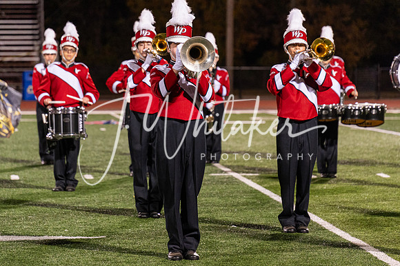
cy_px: 128
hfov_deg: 11.4
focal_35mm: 181
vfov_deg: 7.6
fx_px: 2011
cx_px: 200
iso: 3200
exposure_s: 1/200
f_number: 4
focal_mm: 150
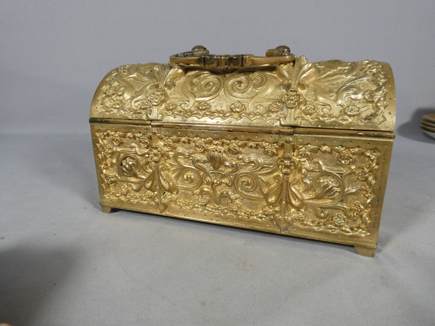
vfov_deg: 63.4
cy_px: 161
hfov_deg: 79.0
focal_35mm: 21
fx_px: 264
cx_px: 225
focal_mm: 3.6
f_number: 2.8
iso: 80
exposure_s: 1/80
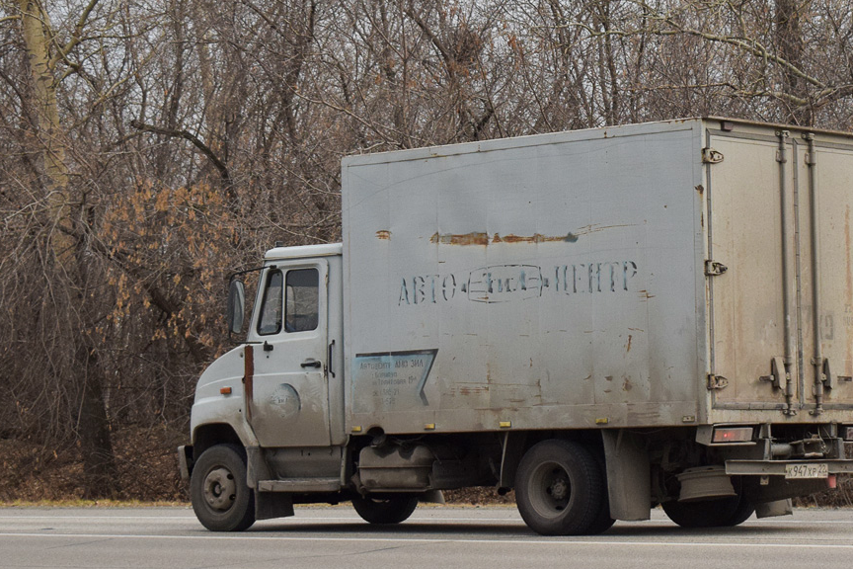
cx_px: 517
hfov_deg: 20.4
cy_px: 249
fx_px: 2369
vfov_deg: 13.7
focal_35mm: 100
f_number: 5.6
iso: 900
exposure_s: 1/1000
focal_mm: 48
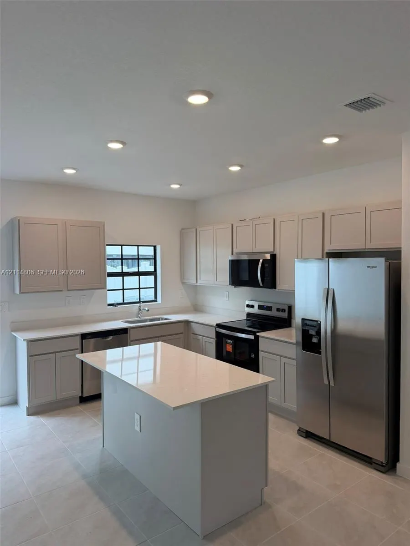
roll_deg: +0.2
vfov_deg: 71.6
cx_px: 205
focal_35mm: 24
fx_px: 379
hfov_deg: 56.8
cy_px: 273
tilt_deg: -1.8
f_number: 1.78
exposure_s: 1/214
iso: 160
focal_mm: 6.76
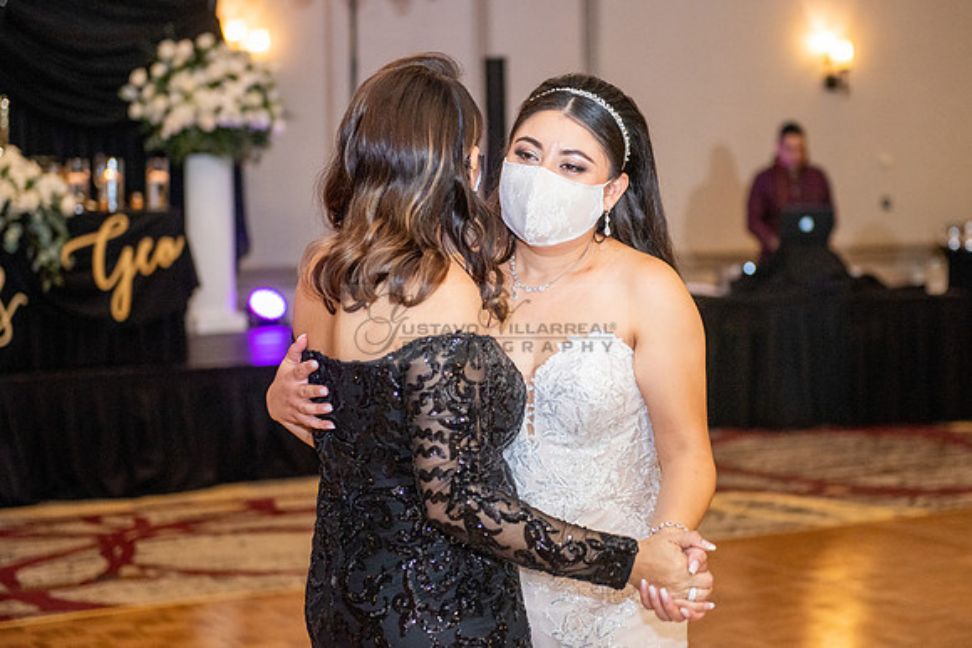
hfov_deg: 25.1
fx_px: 2179
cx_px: 549
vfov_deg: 16.9
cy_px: 295
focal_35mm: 81
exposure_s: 1/250
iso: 1600
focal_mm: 70
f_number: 2.8
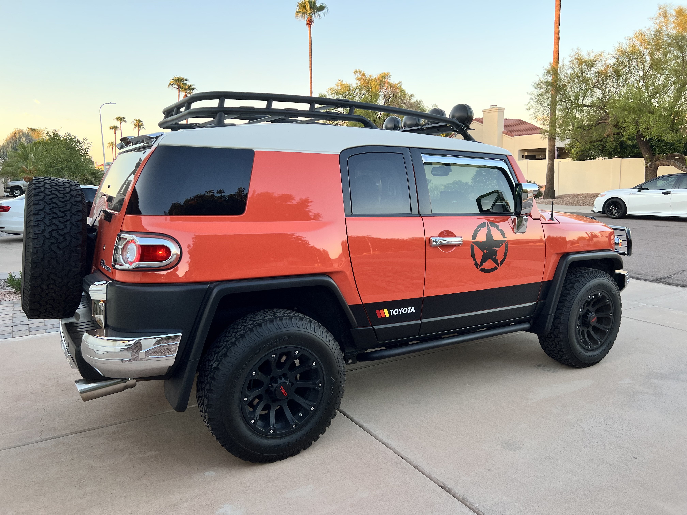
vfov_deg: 53.1
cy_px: 258
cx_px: 344
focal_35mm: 26
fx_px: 516
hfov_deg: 67.3
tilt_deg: -9.1
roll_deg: +1.5
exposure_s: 1/173
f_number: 1.5
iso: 40
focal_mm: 5.7
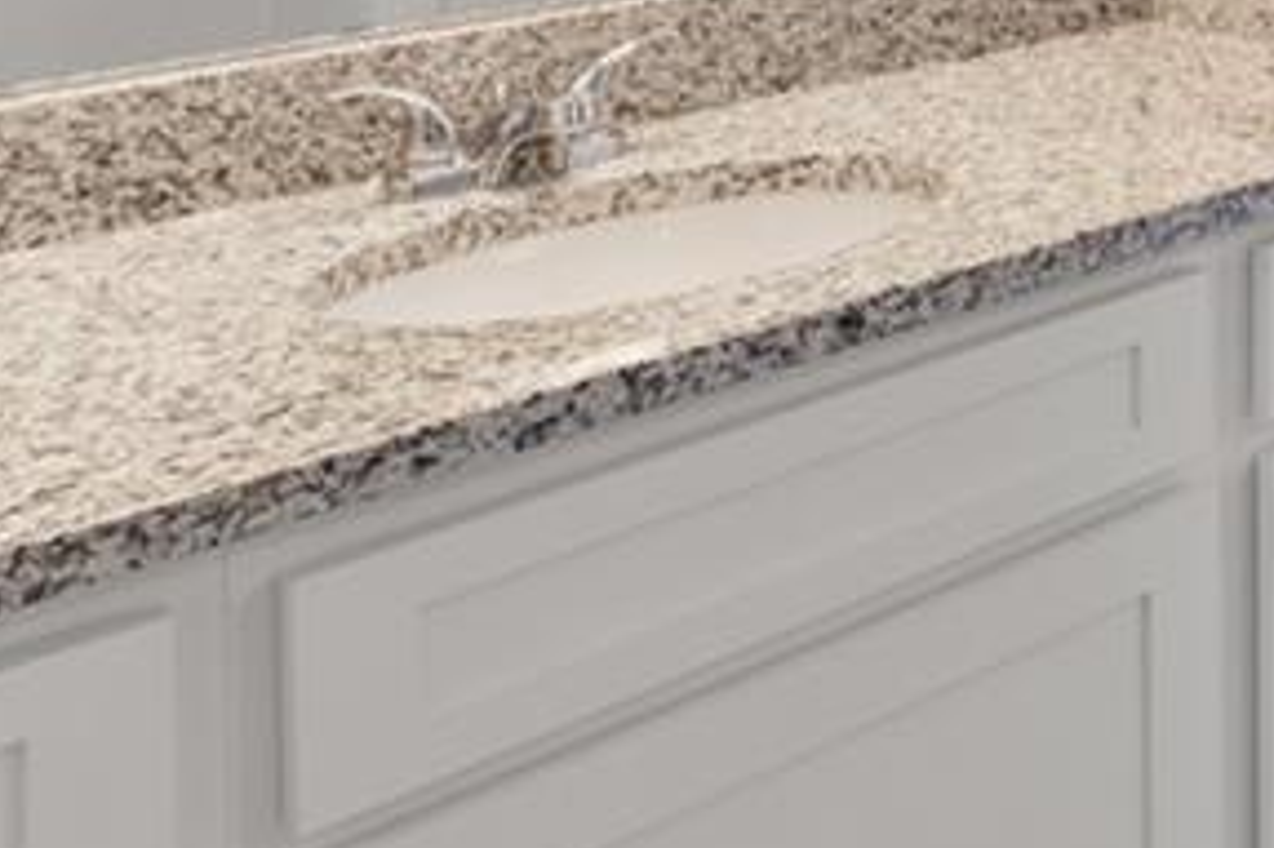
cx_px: 1958
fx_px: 2079
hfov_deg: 25.1
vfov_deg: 19.8
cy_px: -448
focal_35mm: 59
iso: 400
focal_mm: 11
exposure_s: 1/3
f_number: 8
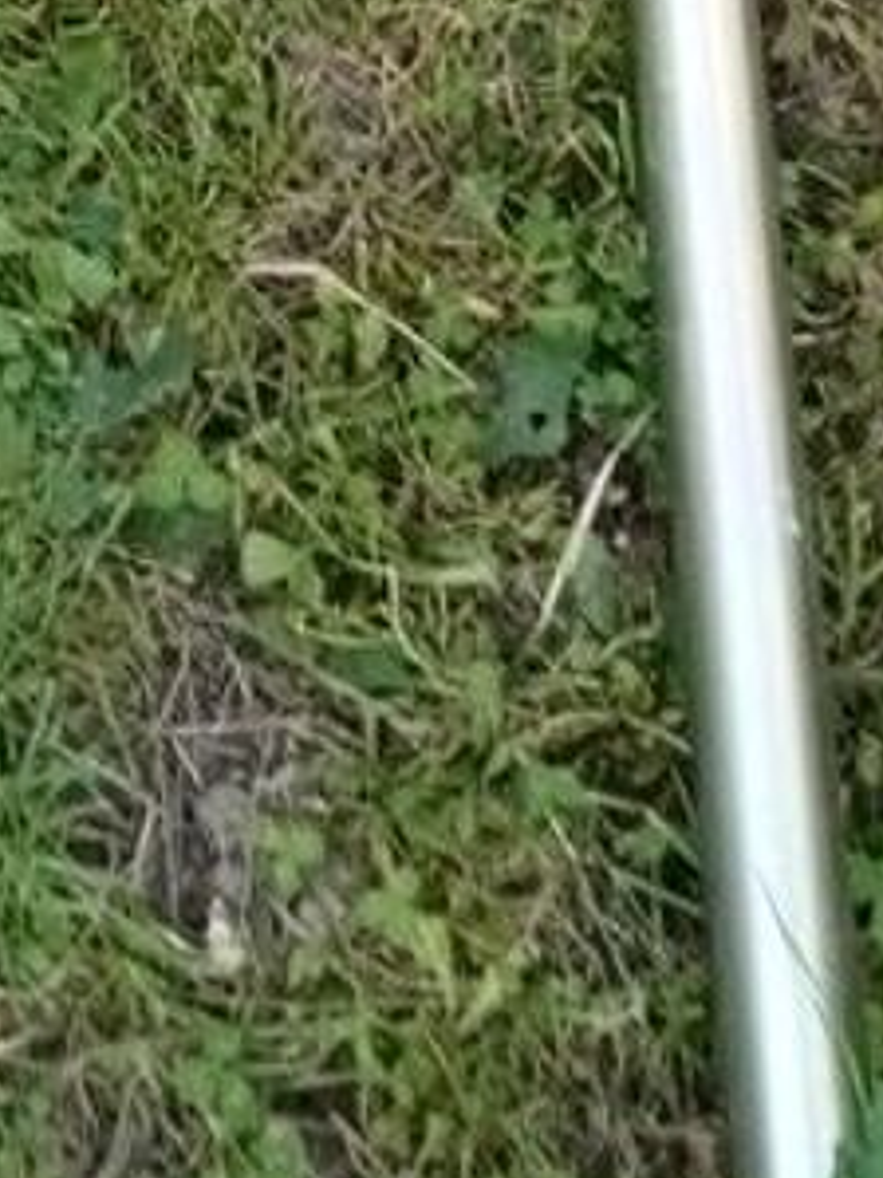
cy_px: -1373
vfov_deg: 13.1
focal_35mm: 125
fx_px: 4254
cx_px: -264
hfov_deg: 11.5
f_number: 2.2
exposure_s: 1/100
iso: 143
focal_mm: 3.46
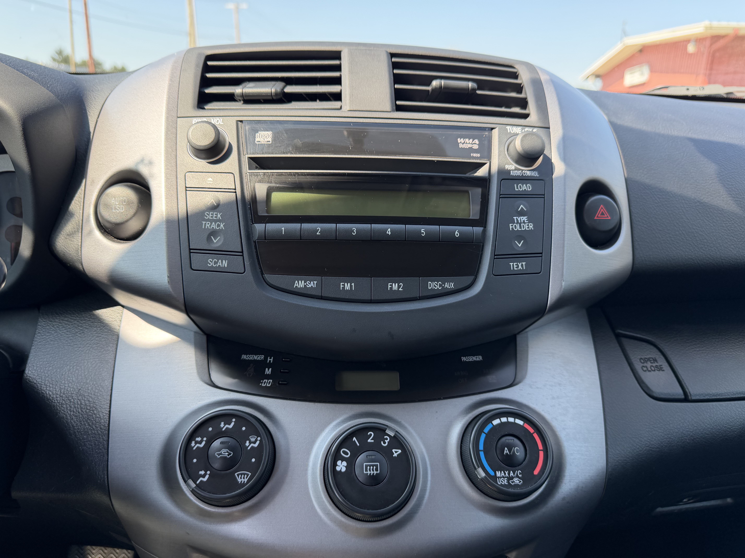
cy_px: 279
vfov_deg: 56.8
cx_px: 372
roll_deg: -1.0
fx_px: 517
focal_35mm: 24
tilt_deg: -17.3
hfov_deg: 71.6
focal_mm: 6.76
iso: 100
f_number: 1.78
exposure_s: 1/494
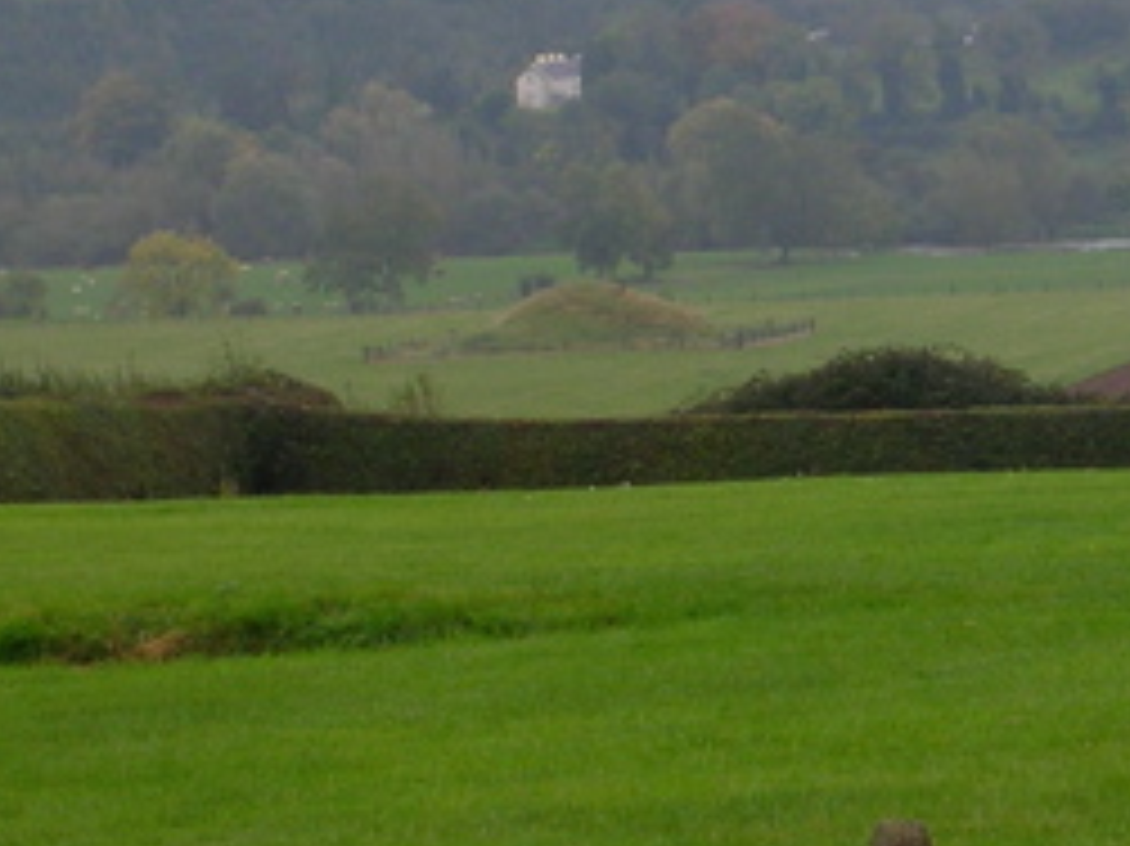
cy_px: 112
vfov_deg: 6.4
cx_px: 1067
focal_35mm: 232
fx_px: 7570
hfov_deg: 8.5
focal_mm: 13.7
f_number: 4.2
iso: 50
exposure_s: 1/180
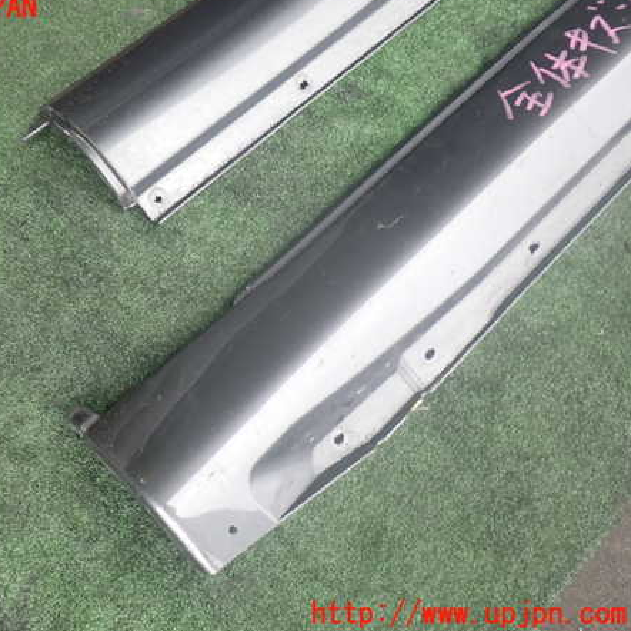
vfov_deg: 46.0
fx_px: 742
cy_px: 311
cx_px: 206
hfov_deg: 45.3
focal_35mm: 36
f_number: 2.3
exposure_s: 1/125
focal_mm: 5.4
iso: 100
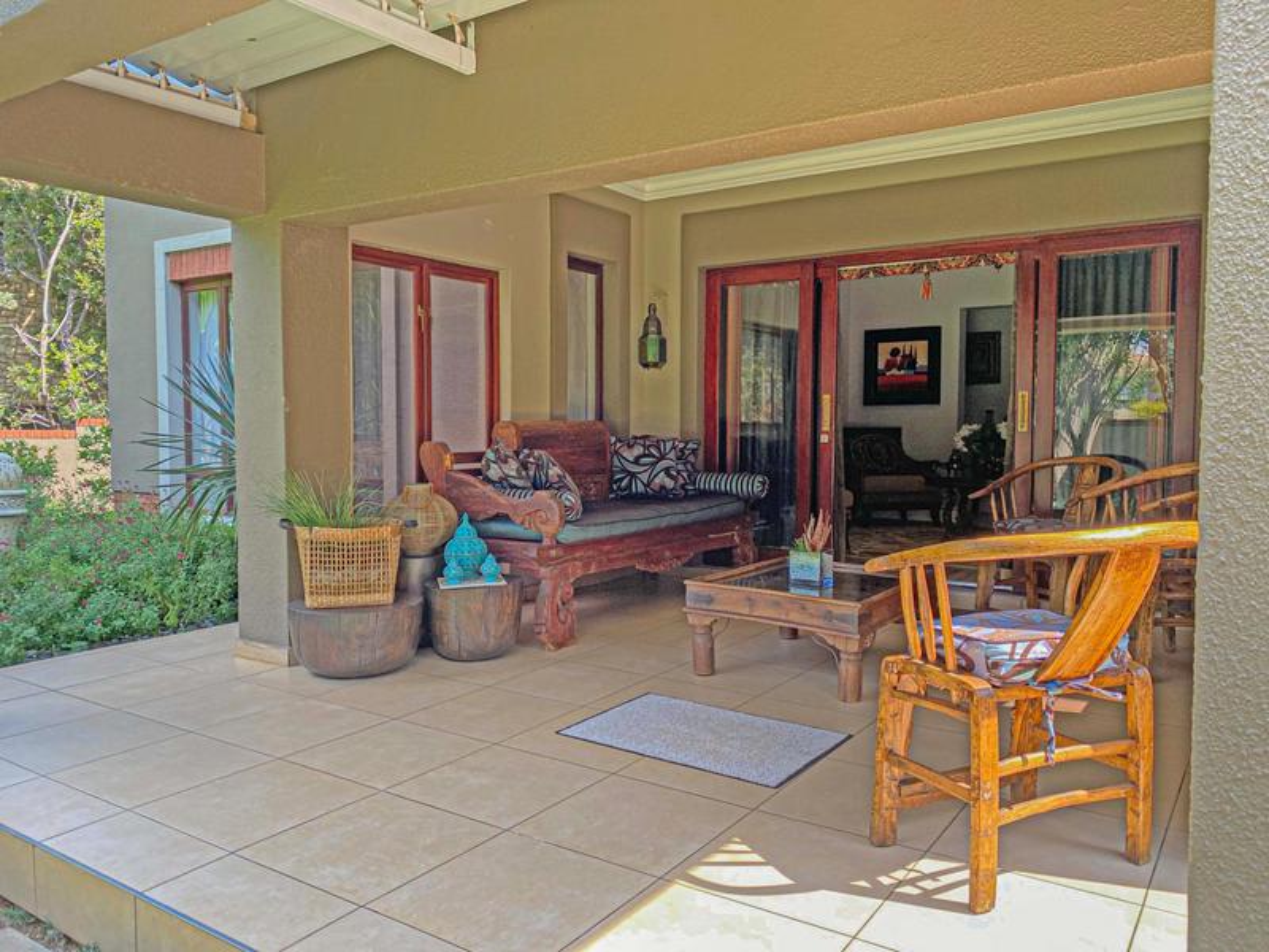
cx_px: 634
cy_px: 476
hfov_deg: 67.3
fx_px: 953
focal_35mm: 26
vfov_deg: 53.1
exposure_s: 1/270
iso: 32
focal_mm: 4.25
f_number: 1.8
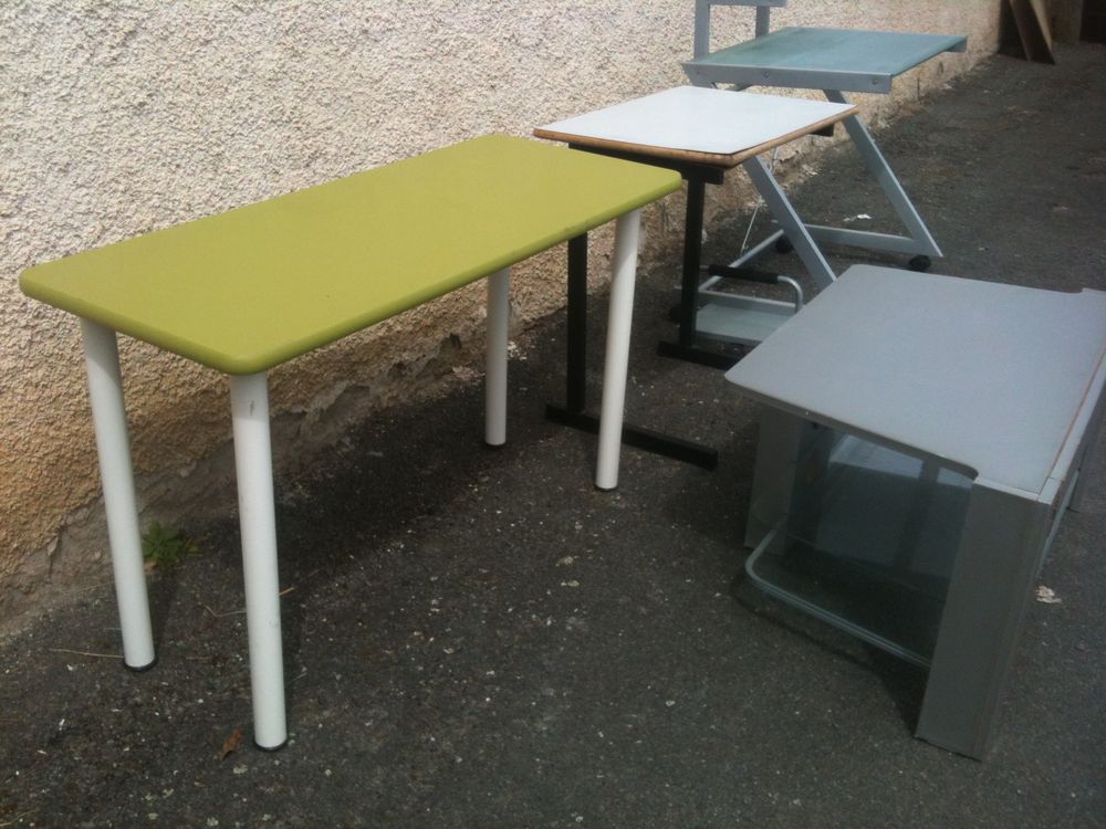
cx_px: 553
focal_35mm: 35
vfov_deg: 40.7
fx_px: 1118
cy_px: 414
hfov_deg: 52.6
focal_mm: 3.85
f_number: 2.8
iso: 64
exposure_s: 1/1071
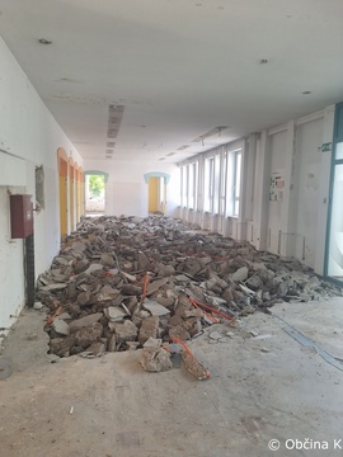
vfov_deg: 73.9
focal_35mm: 23
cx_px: 172
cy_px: 228
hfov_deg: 58.9
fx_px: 304
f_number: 1.8
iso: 50
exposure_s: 1/50
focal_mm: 5.54
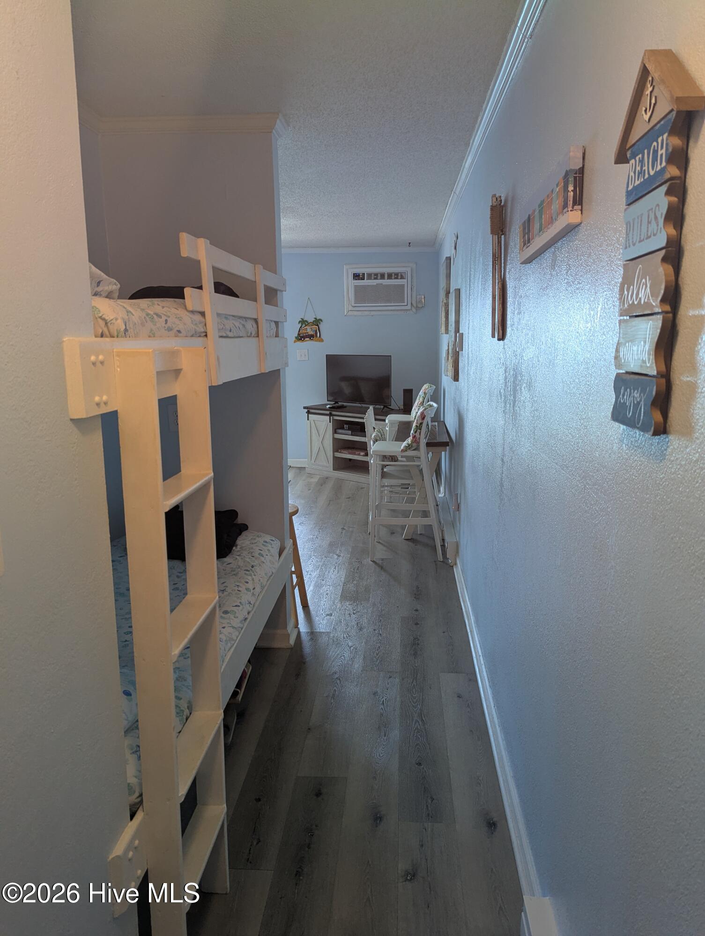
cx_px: 352
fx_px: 650
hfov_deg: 56.9
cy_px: 468
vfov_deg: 71.5
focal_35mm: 24
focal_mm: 6.81
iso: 324
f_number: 1.85
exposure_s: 1/120
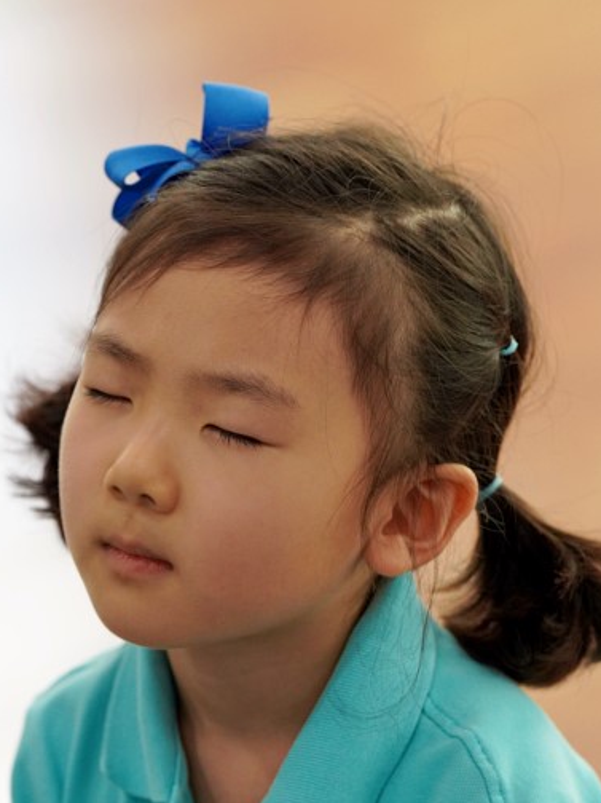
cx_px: 215
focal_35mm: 344
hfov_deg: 4.3
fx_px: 7967
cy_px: 426
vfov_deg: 5.8
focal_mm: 200
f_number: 4
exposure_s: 1/250
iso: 1600
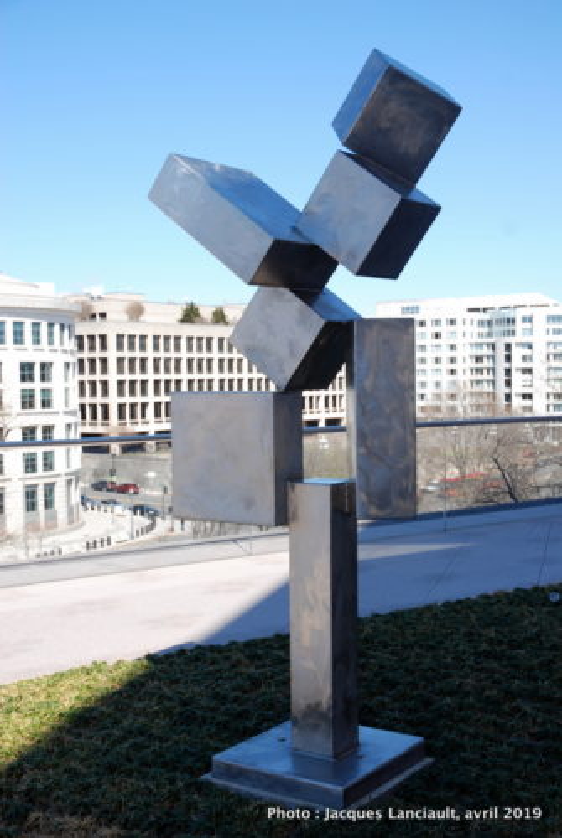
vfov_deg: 42.3
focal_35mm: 46
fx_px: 1085
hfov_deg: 29.0
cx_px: 281
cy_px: 419
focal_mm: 31
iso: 100
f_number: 7.1
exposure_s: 1/200
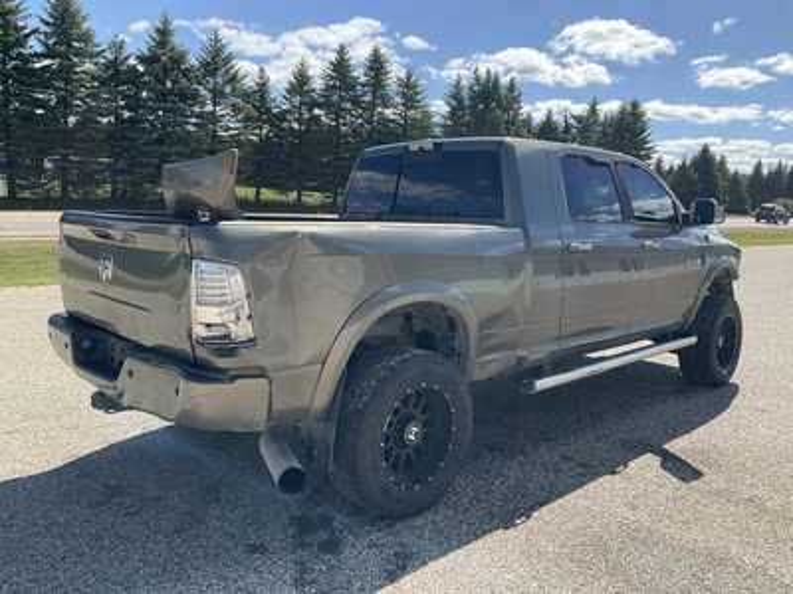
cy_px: 297
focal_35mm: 29
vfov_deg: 48.2
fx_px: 664
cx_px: 396
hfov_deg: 61.7
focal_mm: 3
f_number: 1.8
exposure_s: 1/912
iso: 25
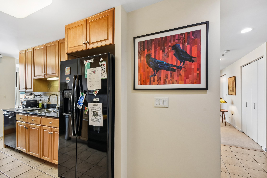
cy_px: 89
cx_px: 134
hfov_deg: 100.4
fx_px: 111
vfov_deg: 77.3
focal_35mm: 15
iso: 400
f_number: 8
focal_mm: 10
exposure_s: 1/13
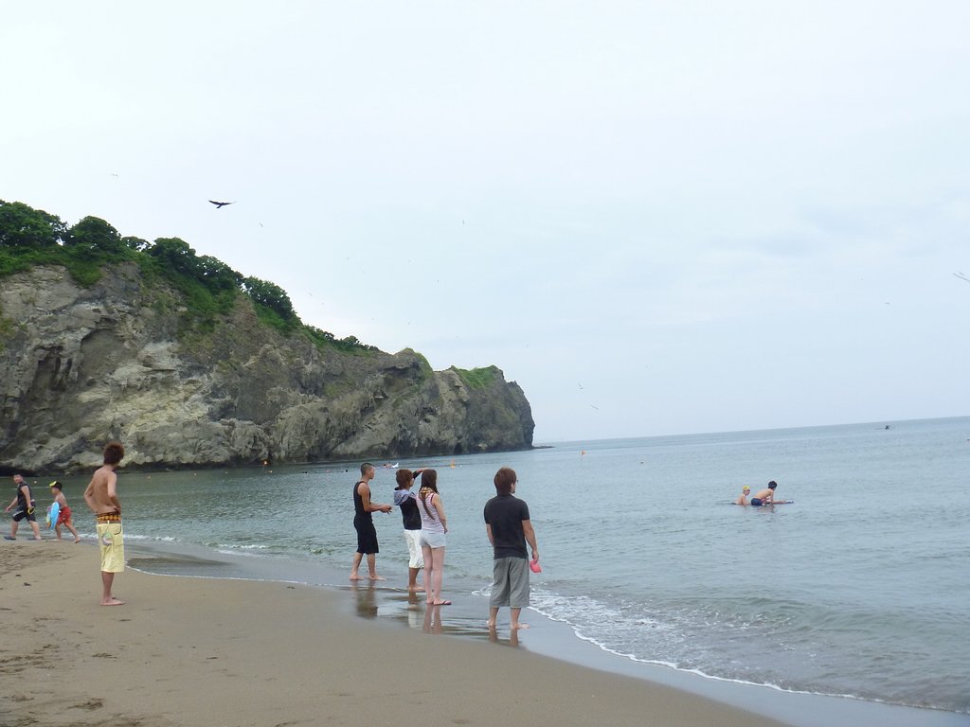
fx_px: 981
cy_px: 364
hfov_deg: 52.6
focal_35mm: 35
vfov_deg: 40.7
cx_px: 485
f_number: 5.6
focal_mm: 6.3
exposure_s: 1/160
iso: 200
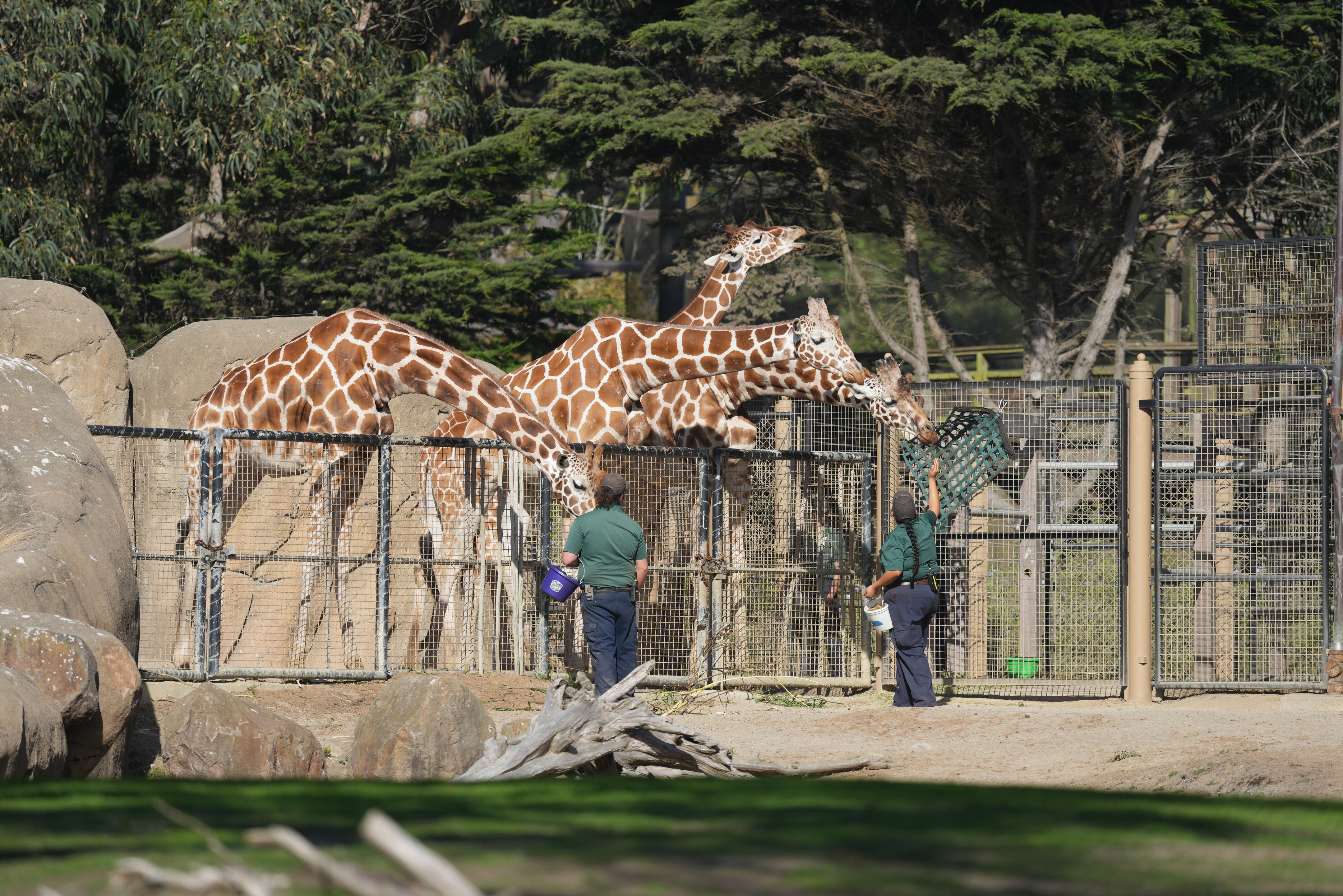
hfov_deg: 5.2
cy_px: 448
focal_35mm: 400
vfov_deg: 3.4
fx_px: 14921
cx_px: 672
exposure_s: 1/1000
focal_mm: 400
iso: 160
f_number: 4.5
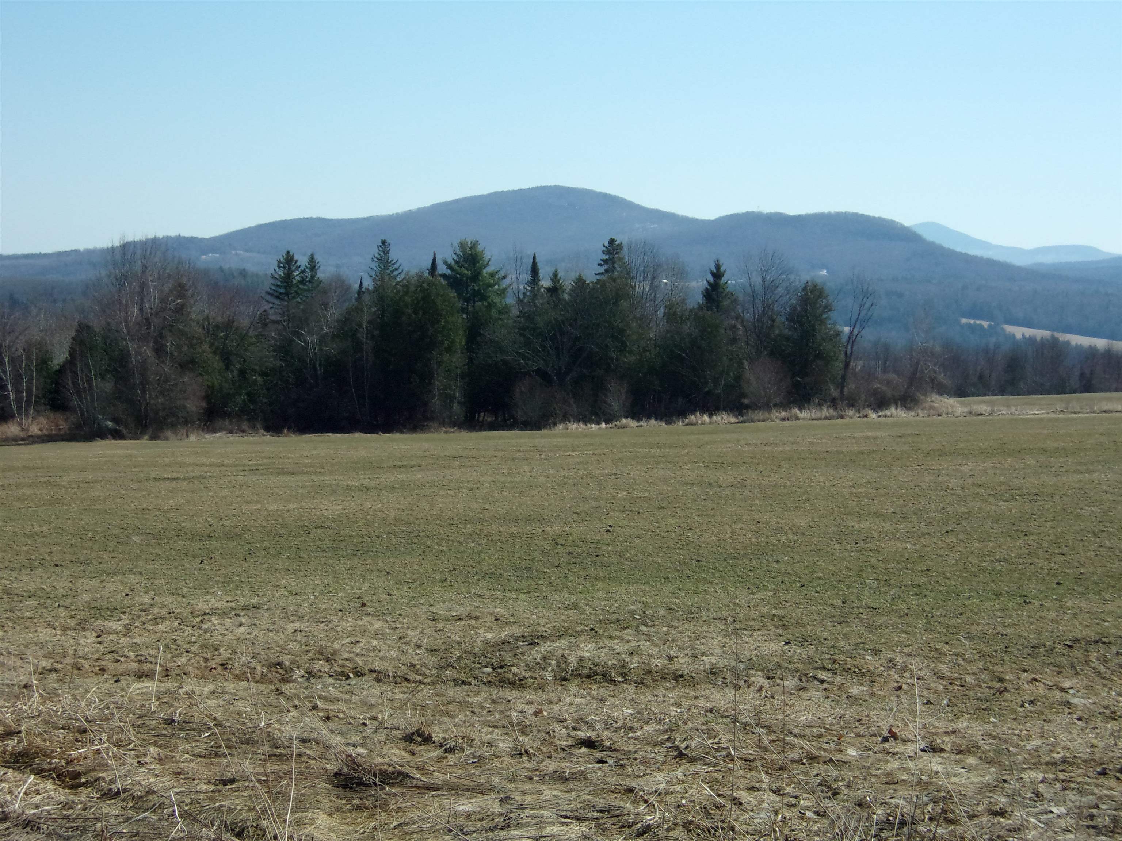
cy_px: 420
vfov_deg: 21.0
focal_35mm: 70
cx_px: 561
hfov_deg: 27.8
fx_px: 2269
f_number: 17.2
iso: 200
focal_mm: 12.5
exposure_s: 1/120
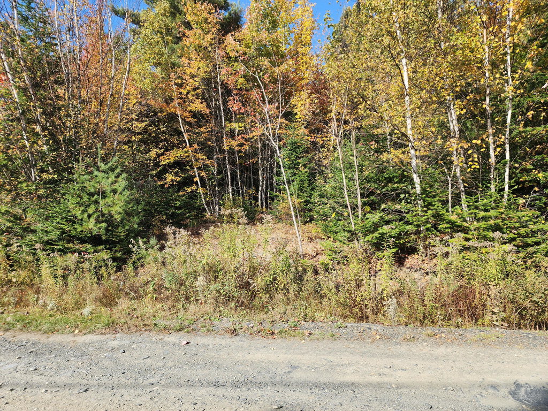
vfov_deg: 58.9
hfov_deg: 73.9
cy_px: 206
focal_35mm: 23
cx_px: 274
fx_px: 364
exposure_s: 1/503
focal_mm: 6.4
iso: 12
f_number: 1.8
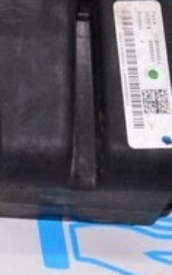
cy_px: -7
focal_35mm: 166
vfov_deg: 12.4
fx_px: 1241
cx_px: -245
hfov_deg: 7.4
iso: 1600
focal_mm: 20
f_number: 8
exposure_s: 1/200
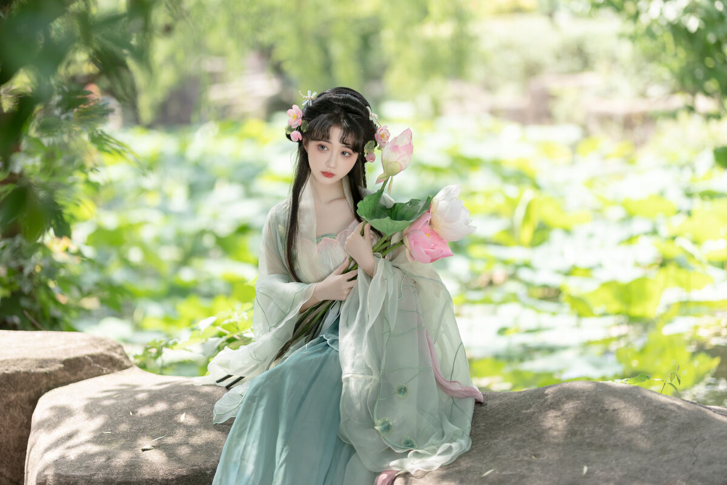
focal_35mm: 85
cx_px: 364
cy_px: 242
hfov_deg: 23.9
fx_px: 1716
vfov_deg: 16.1
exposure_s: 1/1600
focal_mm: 85
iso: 200
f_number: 1.4
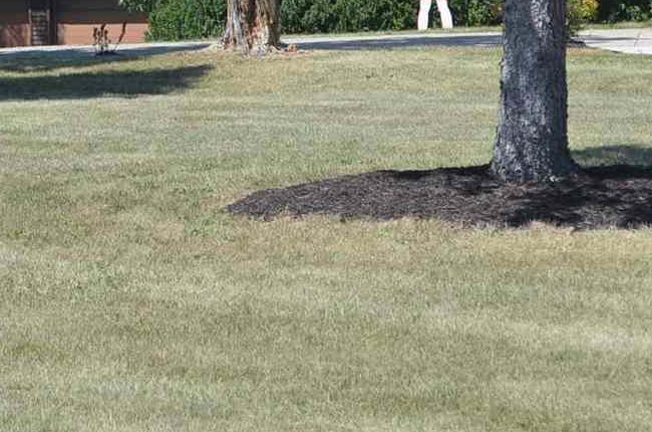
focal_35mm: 189
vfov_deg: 7.2
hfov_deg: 10.8
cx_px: 72
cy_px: -62
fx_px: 3415
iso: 400
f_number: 5.3
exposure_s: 1/1250
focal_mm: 40
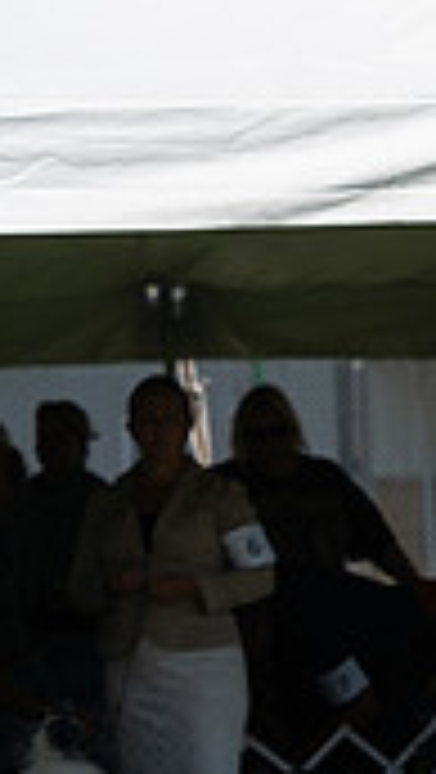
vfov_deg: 6.3
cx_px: 1281
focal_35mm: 340
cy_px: 668
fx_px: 6974
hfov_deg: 3.5
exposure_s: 1/800
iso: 100
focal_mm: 96
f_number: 5
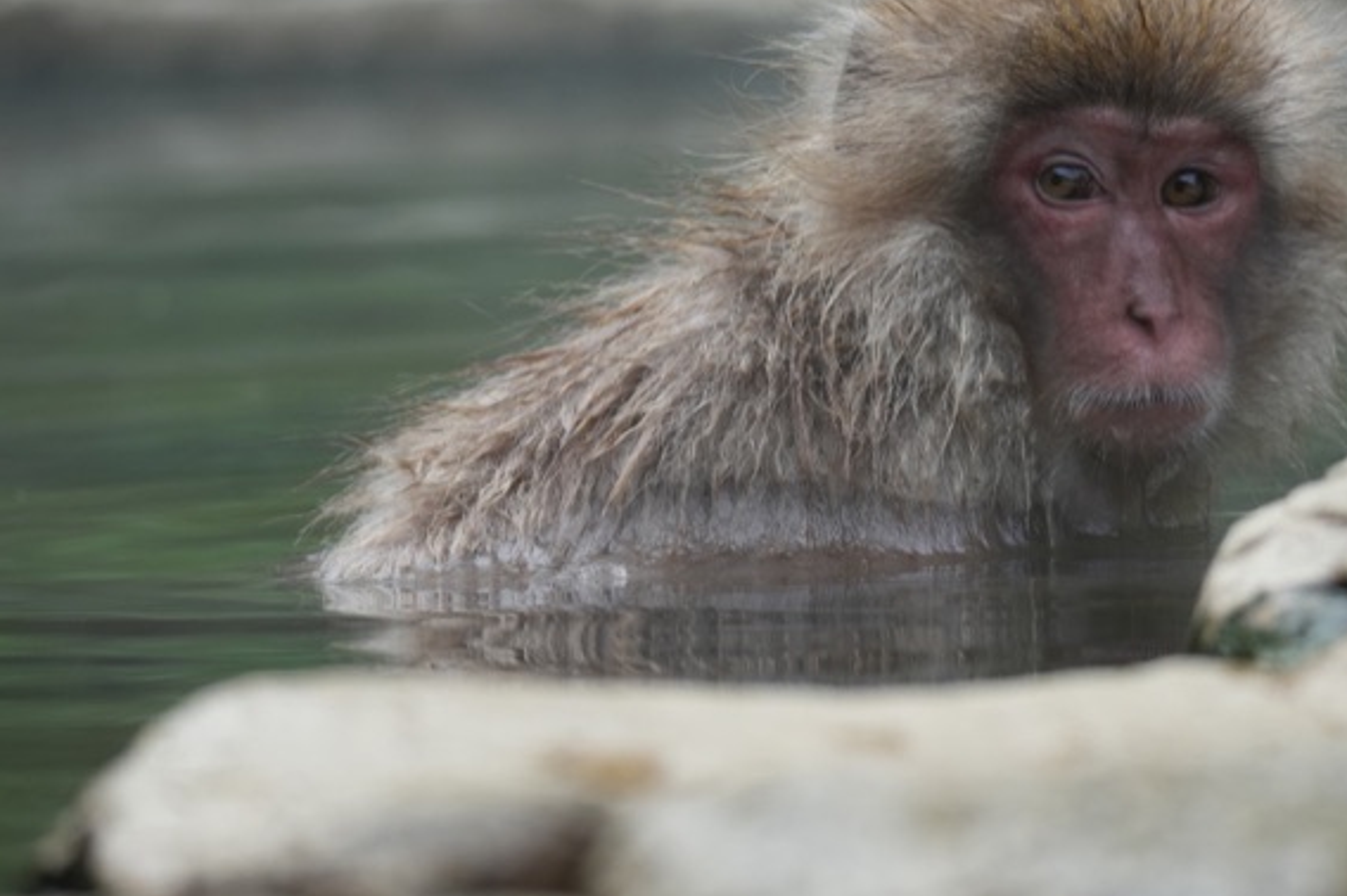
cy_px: 283
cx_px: 866
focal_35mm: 349
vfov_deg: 3.9
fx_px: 13039
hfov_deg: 5.9
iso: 320
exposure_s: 1/320
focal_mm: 165
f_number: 5.6
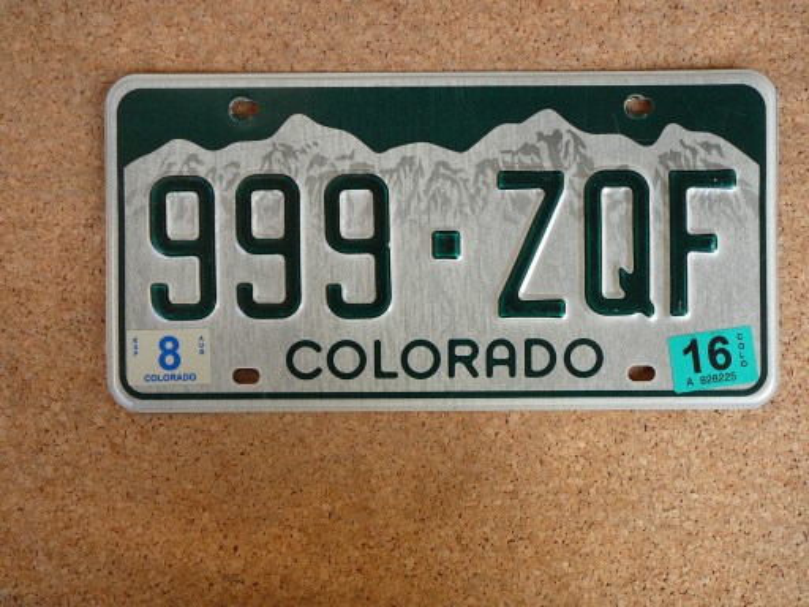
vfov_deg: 36.8
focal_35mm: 39
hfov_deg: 47.9
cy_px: 304
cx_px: 404
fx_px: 911
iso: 100
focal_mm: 5.8
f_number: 3
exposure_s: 1/60
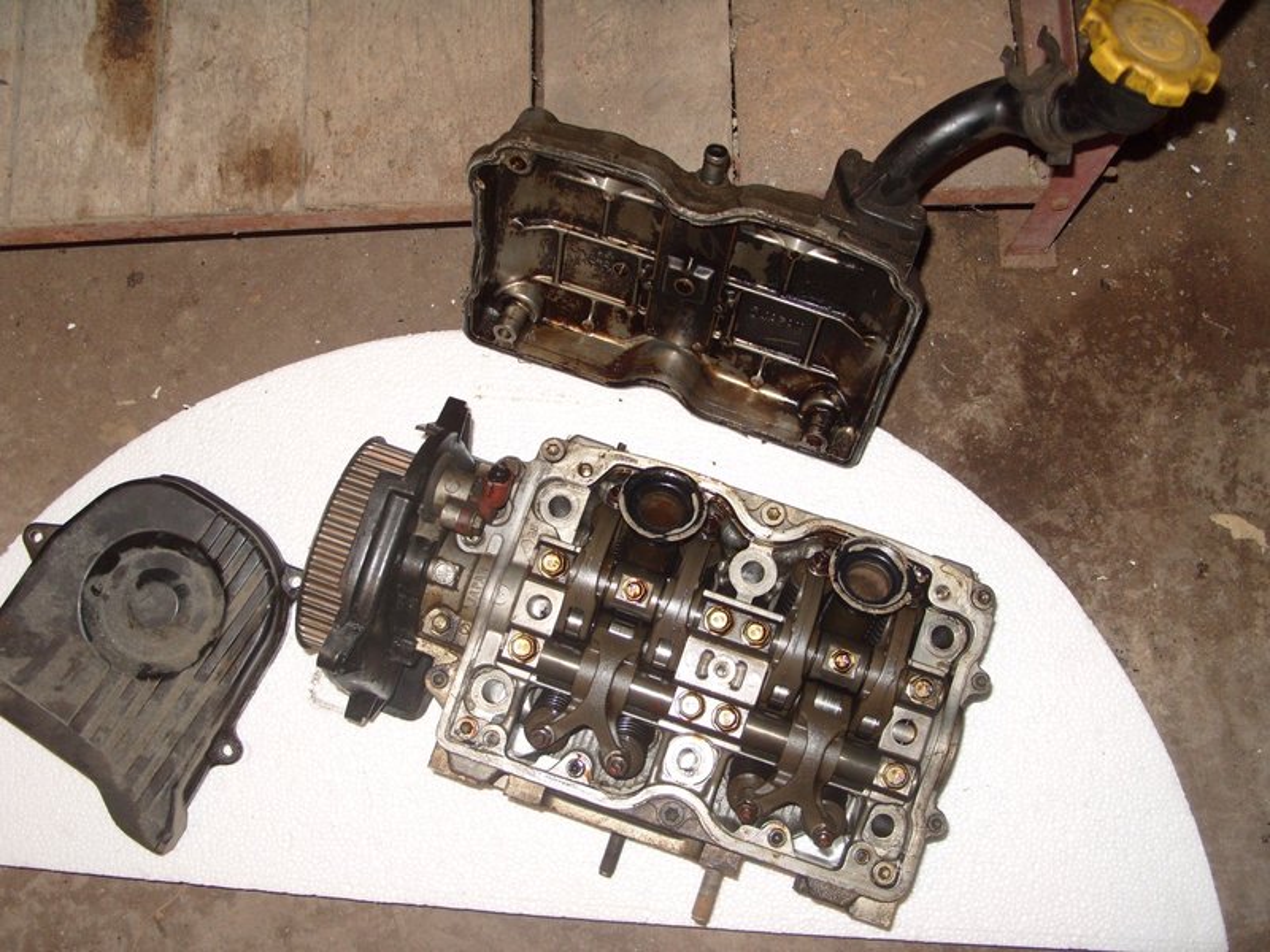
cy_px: 476
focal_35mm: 35
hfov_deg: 52.6
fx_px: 1284
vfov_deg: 40.7
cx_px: 635
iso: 100
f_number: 2.8
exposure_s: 1/45
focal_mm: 7.8
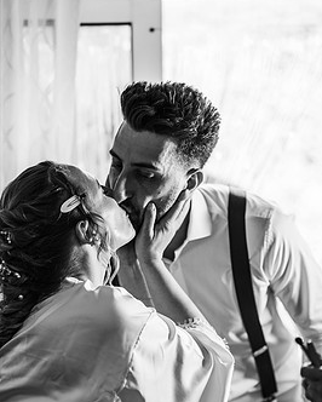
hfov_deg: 14.3
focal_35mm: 108
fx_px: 1285
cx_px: 143
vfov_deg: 17.8
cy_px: 246
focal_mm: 85
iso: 100
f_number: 1.8
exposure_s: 1/250
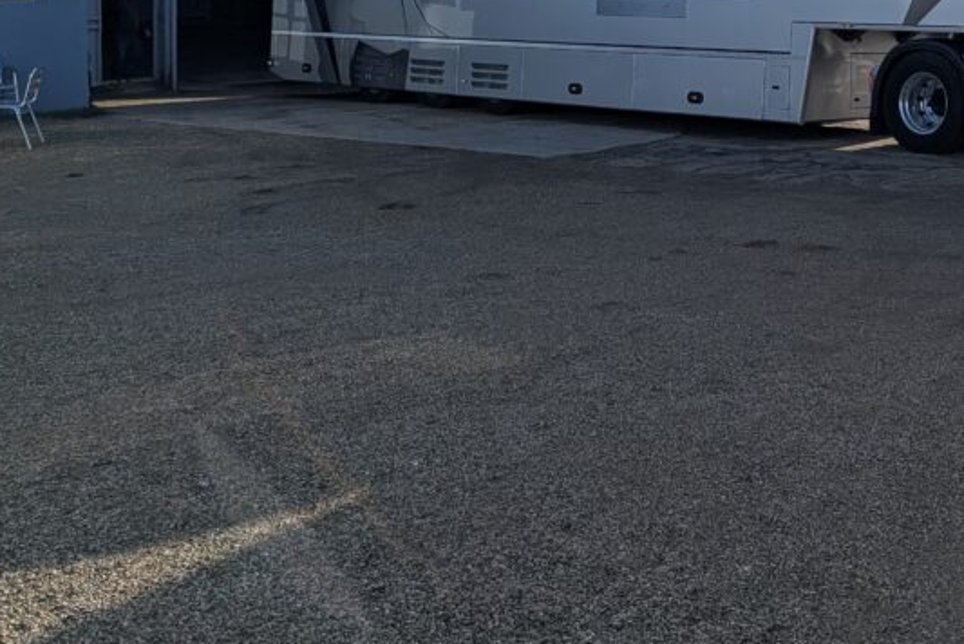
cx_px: 908
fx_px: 1286
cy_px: 10
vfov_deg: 26.7
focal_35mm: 48
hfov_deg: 37.7
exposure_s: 1/7194
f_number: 1.68
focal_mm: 6.9
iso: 21
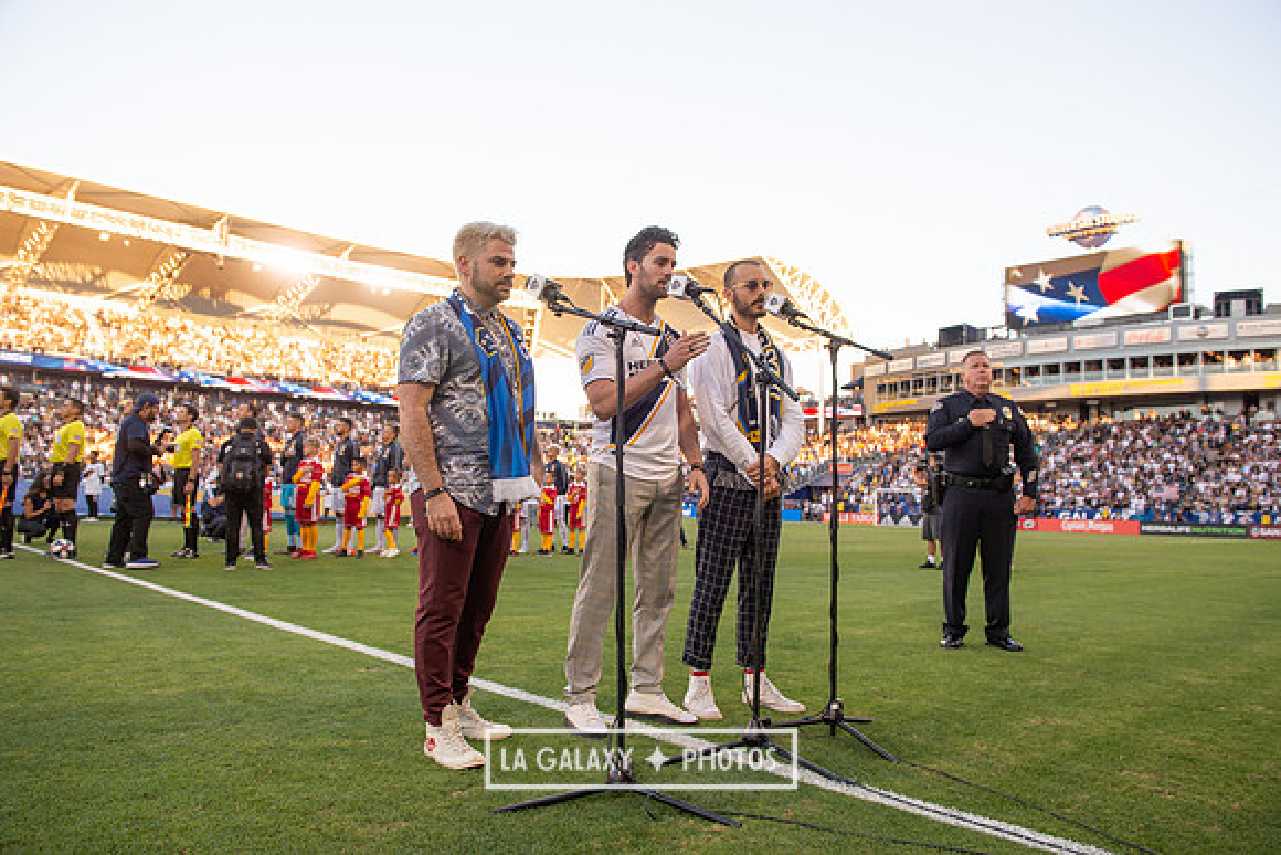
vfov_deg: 49.6
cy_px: 428
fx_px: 925
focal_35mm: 26
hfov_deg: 69.4
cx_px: 640
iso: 160
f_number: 4.5
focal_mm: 26
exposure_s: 1/250
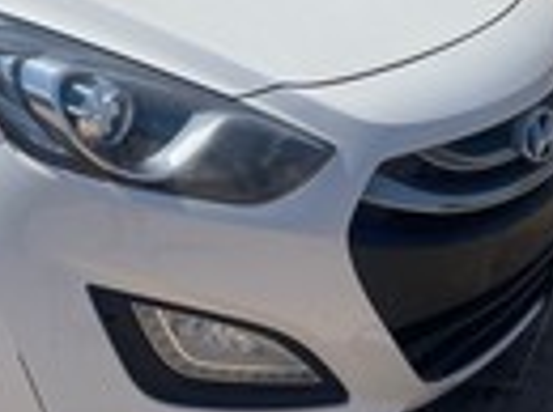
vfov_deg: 20.6
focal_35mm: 70
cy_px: 68
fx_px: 1116
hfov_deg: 24.6
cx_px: -145
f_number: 1.6
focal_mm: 4.2
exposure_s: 1/5556
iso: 32
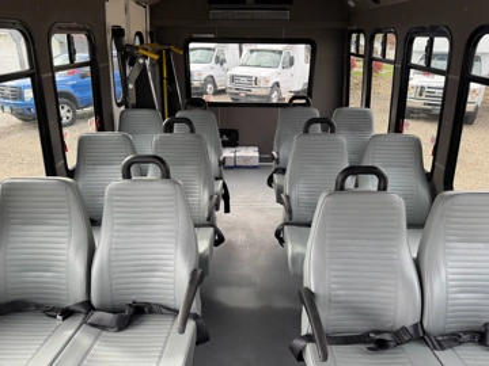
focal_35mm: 24
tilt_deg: -22.3
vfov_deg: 56.8
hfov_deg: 71.6
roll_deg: -1.5
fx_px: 339
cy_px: 183
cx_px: 244
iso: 160
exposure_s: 1/121
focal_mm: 6.76
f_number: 1.78
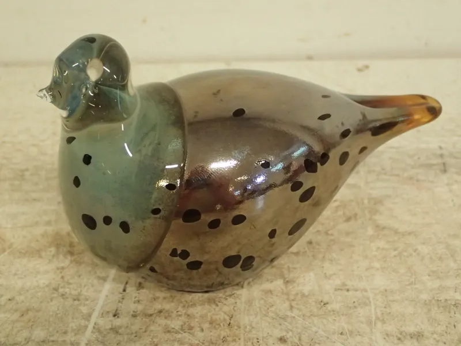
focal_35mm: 65
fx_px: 866
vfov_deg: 22.6
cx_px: 230
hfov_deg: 29.8
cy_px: 173
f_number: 3.8
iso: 800
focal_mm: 11.78
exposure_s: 1/40
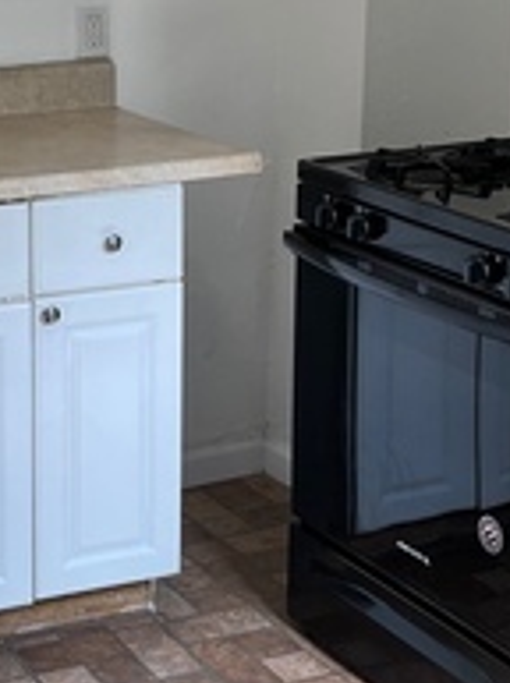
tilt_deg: -10.9
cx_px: -4
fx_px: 1774
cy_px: 175
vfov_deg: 21.6
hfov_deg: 16.0
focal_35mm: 90
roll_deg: +0.2
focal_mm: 5.1
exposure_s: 1/120
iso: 100
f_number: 1.6
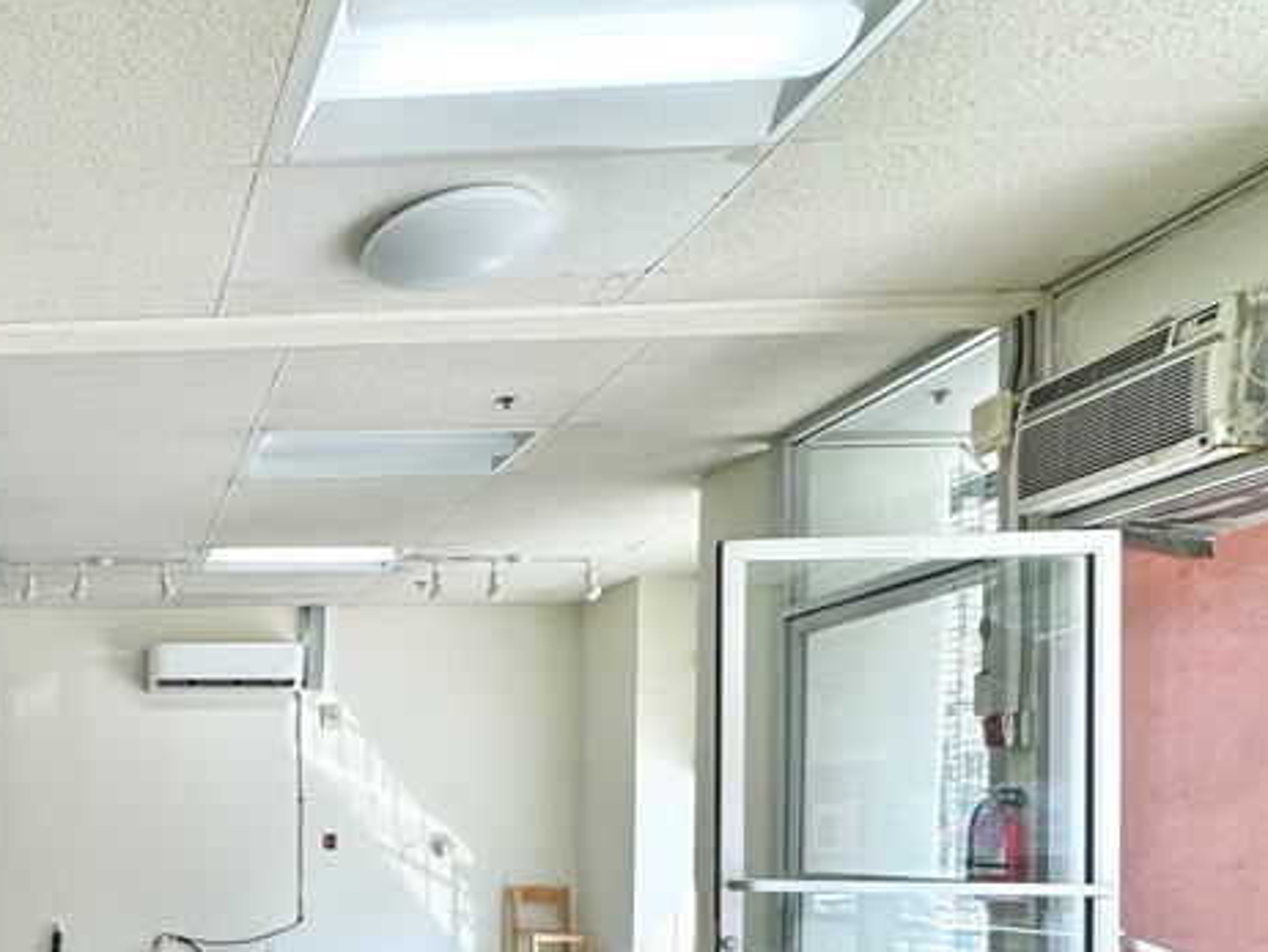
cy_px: 848
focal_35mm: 31
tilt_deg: -0.7
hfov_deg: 47.1
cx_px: -36
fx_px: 1136
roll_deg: -0.3
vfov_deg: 42.0
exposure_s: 1/120
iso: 40
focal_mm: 2.22
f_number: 2.2
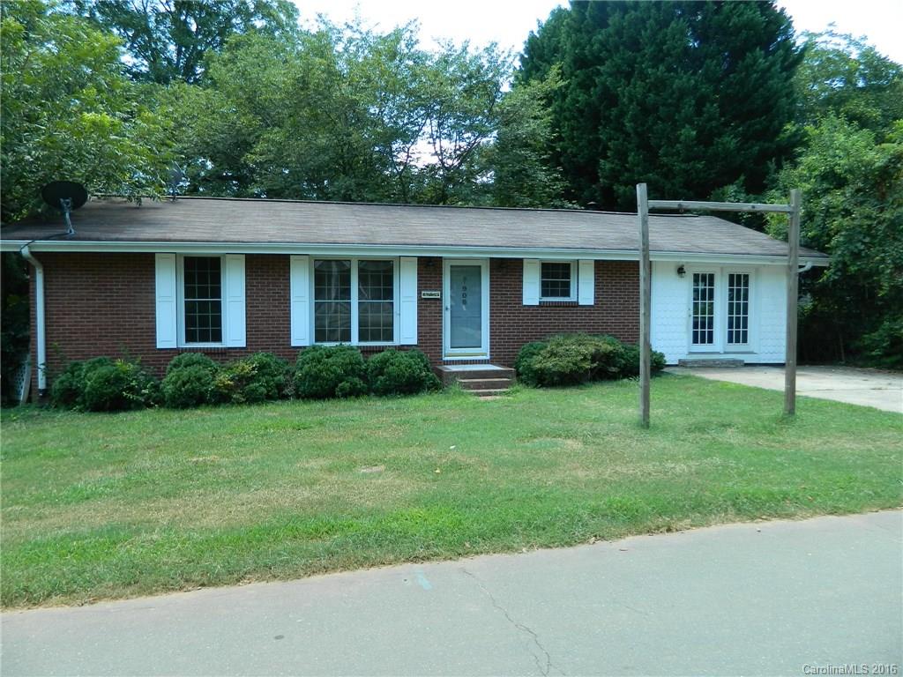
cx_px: 452
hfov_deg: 69.4
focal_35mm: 25
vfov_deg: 54.9
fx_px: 652
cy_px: 338
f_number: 3.1
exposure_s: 1/125
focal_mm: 4.5
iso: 80
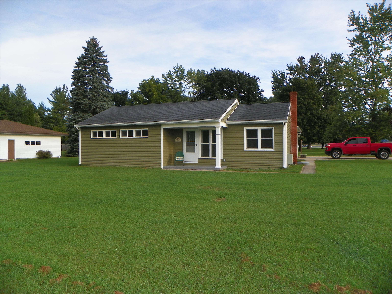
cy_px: 147
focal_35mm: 26
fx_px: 294
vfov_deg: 53.1
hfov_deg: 67.3
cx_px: 196
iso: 64
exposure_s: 1/400
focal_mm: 4.6
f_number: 4
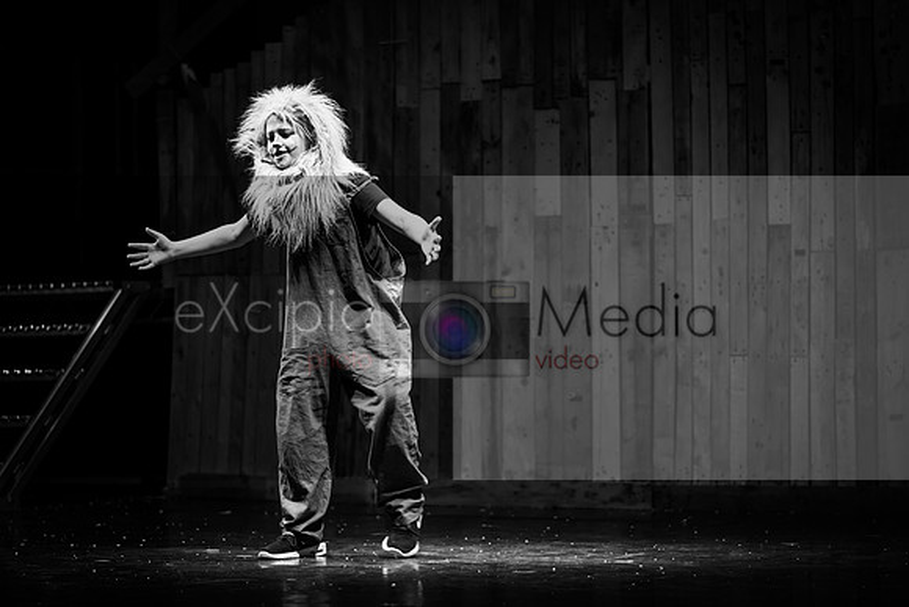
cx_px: 503
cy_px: 288
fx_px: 3491
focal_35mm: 138
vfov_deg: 9.9
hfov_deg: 14.8
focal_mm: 125
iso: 640
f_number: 2.8
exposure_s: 1/160
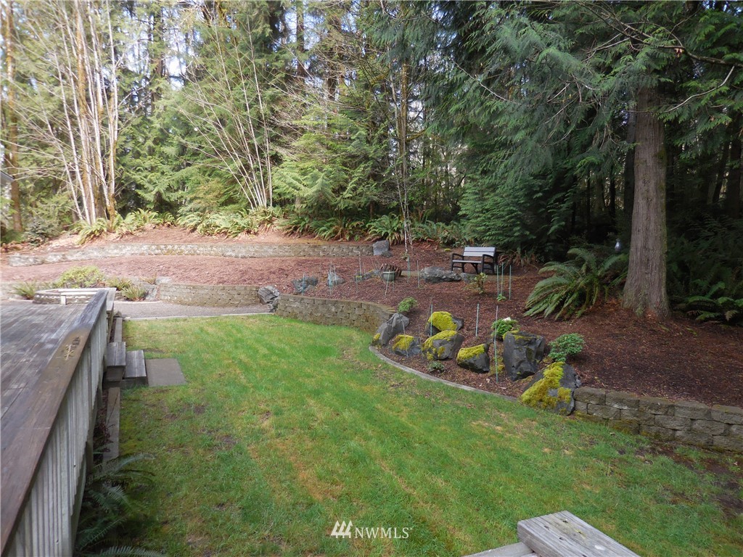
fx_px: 537
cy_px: 278
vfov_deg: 54.9
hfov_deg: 69.4
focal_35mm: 25
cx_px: 372
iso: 125
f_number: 3.3
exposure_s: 1/100
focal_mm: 4.5
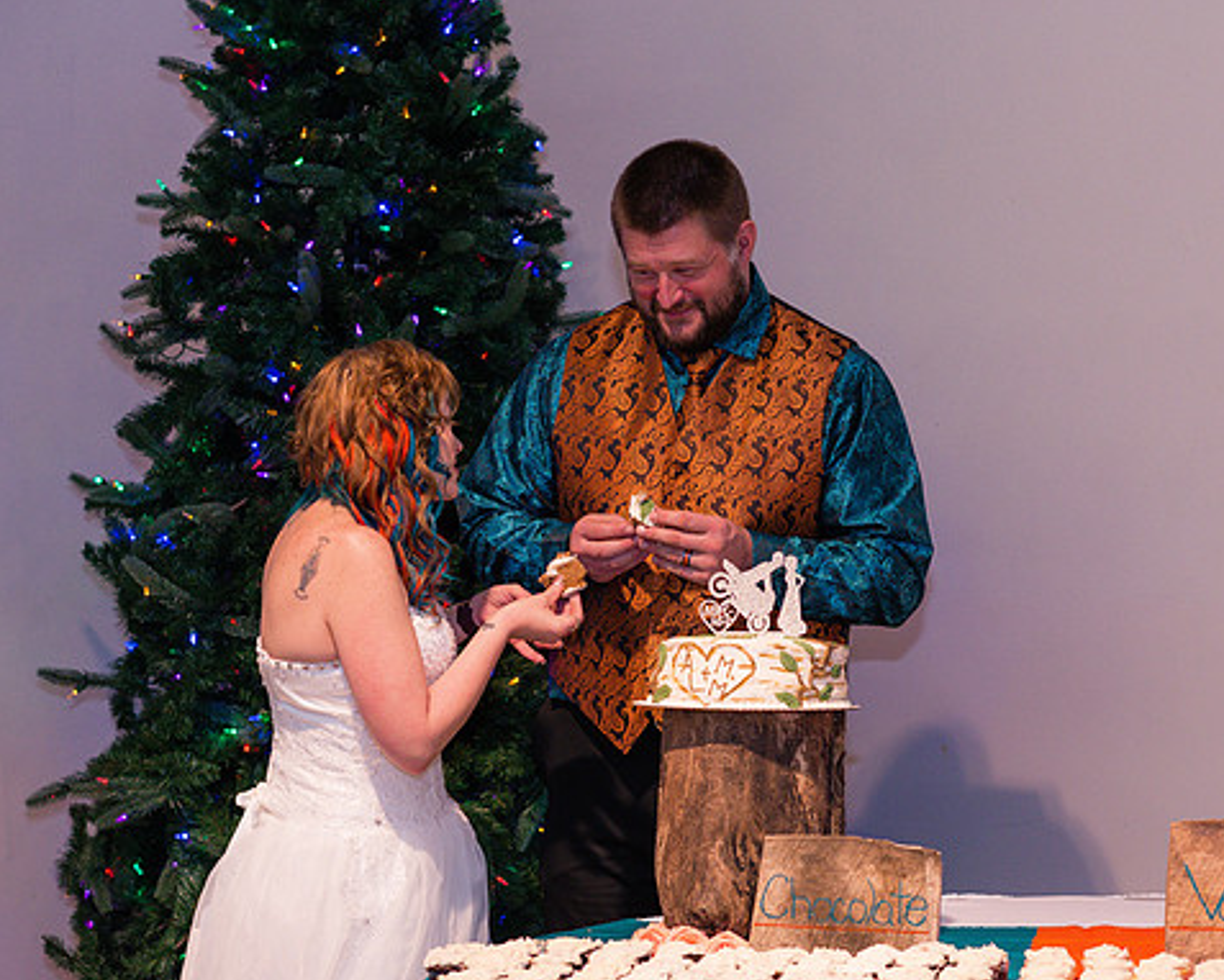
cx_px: 677
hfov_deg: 19.7
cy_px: 491
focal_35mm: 97
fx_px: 3515
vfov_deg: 15.9
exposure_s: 1/200
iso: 640
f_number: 3.2
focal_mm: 85
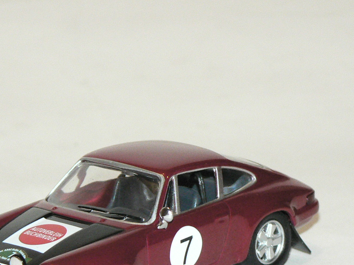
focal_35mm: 229
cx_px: 125
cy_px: 217
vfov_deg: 6.5
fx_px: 2341
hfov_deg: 8.6
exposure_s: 1/60
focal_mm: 20.3
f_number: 3.2
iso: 400
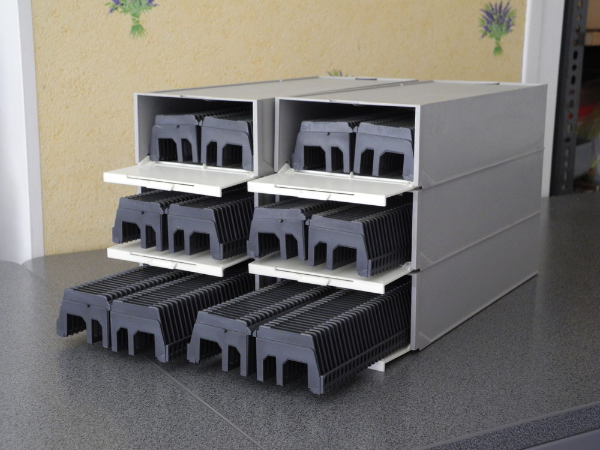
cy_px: 225
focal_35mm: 55
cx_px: 300
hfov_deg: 34.9
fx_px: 953
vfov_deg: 26.6
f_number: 3.5
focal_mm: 11.8
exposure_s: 1/20.4
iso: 400
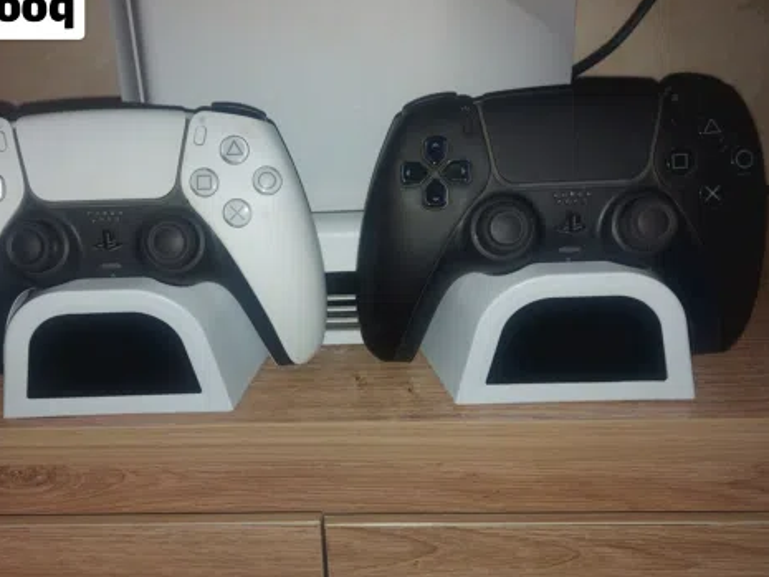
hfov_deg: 55.2
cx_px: 334
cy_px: 278
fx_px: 733
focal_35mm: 33
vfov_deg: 43.0
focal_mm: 5.23
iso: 50
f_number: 1.8
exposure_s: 1/50
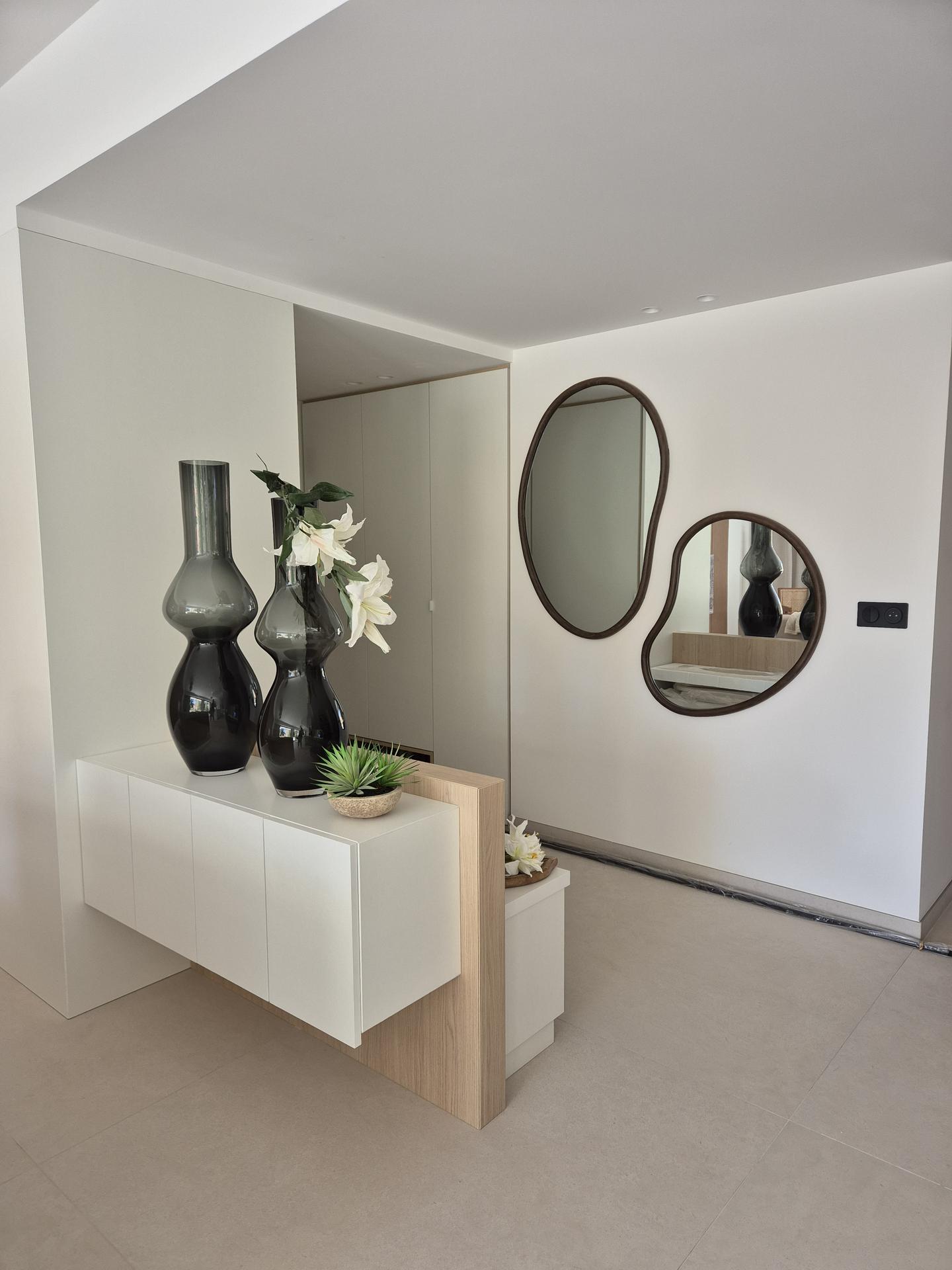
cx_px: 476
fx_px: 843
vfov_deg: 73.9
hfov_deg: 58.9
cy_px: 635
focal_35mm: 23
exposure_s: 1/180
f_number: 1.8
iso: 80
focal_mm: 5.4
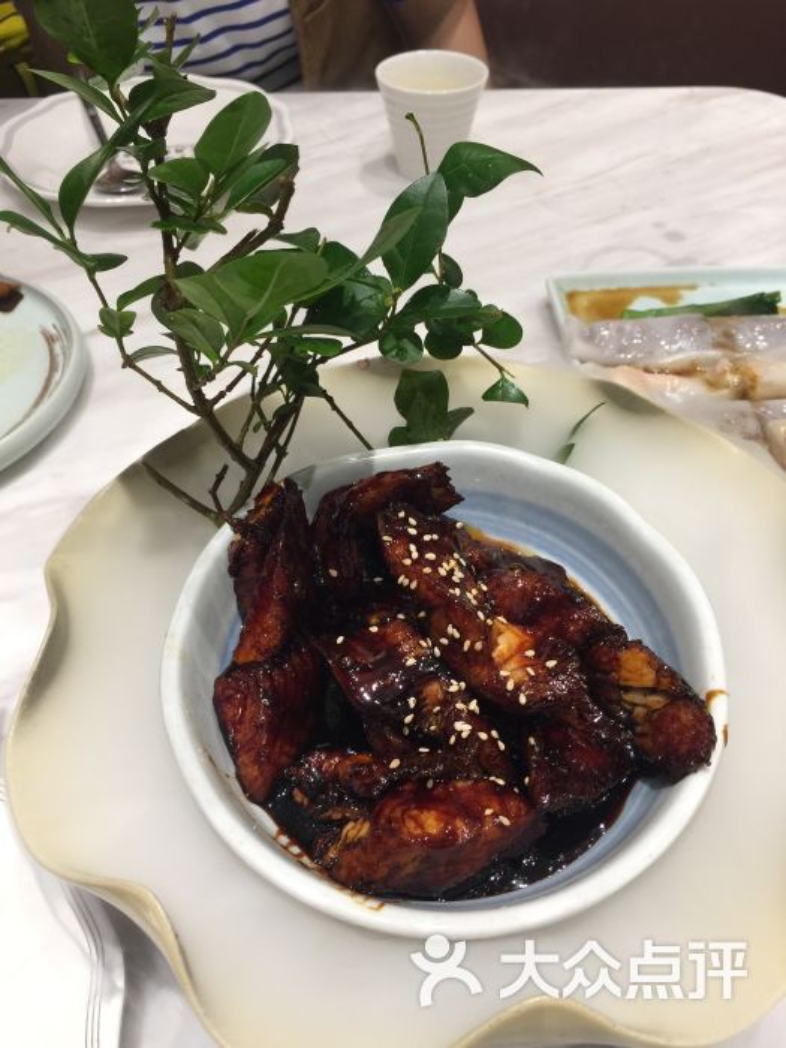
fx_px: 878
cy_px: 524
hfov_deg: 48.2
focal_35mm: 29
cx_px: 393
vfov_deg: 61.7
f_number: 2.2
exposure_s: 1/17
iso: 40
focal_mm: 4.15
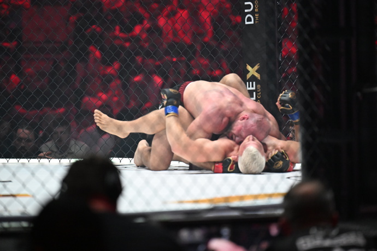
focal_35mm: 200
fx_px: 2094
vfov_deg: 6.9
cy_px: 126
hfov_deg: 10.3
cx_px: 188
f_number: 2.8
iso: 6400
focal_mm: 200
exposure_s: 1/640
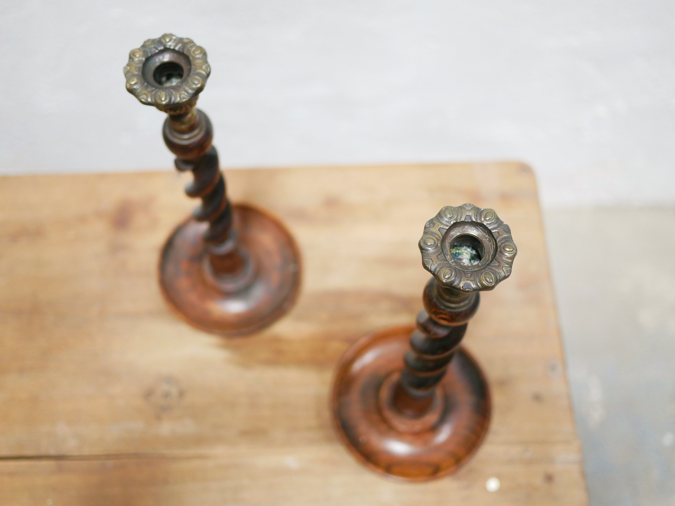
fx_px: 780
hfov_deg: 46.8
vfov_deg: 36.0
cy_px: 253
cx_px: 338
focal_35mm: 40
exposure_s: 1/60
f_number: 1.7
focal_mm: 20
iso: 1250
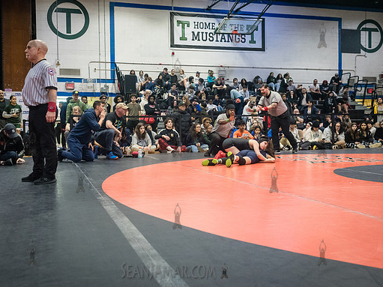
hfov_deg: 47.8
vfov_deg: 36.8
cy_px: 144
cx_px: 177
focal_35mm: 39
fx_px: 431
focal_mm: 35
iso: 8000
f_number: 4
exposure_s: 1/400
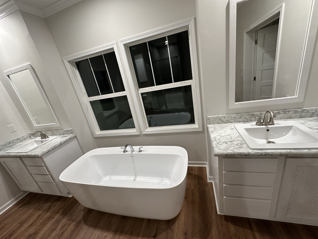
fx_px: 129
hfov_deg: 102.1
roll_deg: +10.8
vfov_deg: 85.7
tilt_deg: -18.1
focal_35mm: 14
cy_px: 120
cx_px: 159
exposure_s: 1/120
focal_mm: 2.22
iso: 250
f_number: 2.2
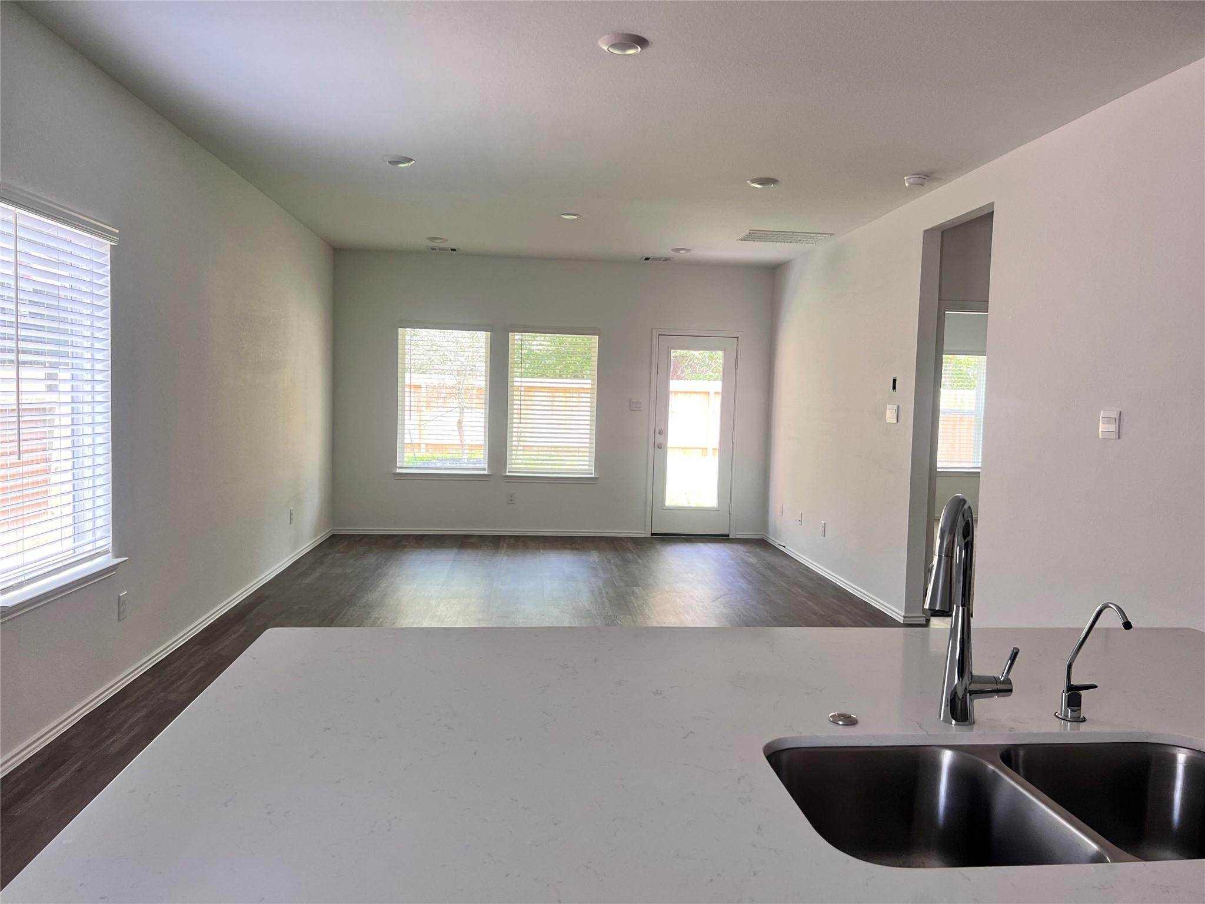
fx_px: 905
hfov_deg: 67.3
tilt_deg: -3.3
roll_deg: -1.6
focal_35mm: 26
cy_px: 452
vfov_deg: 53.1
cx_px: 602
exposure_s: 1/105
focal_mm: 5.7
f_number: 1.5
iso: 125
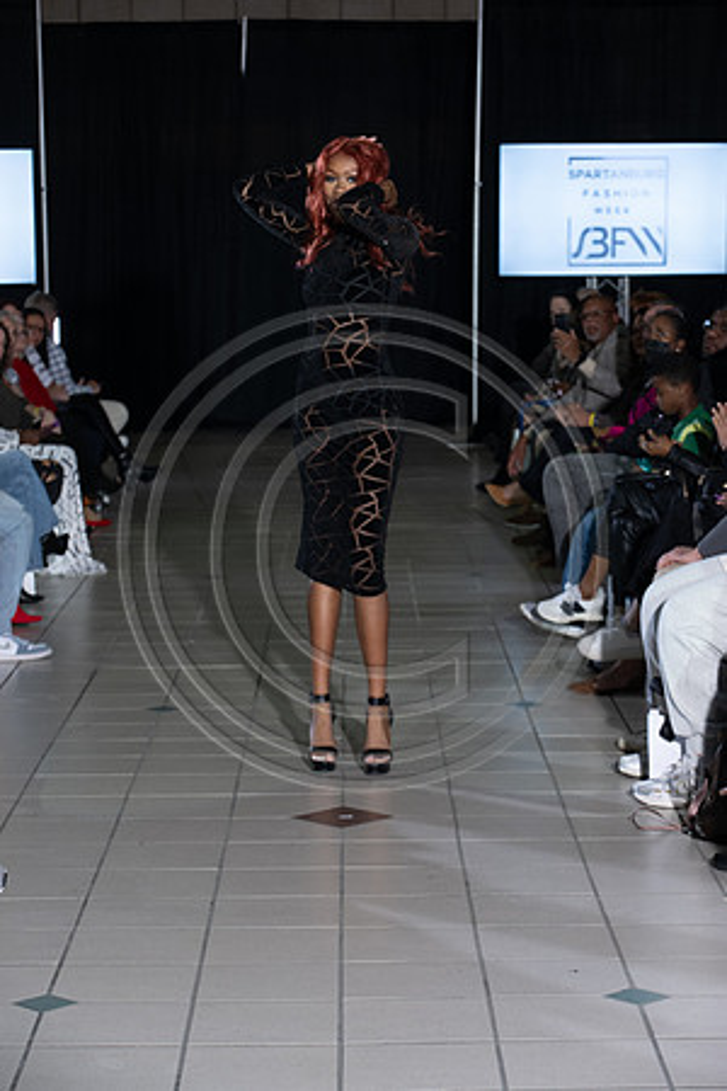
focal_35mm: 92
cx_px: 364
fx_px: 2787
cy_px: 546
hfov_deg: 14.9
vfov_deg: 22.1
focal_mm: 92
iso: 1250
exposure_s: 1/160
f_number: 5.6
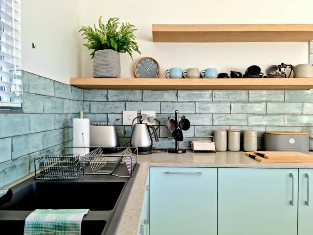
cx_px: 156
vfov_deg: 51.4
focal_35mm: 27
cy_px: 118
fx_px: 244
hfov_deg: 65.3
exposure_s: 1/50
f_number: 2
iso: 40
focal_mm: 5.9
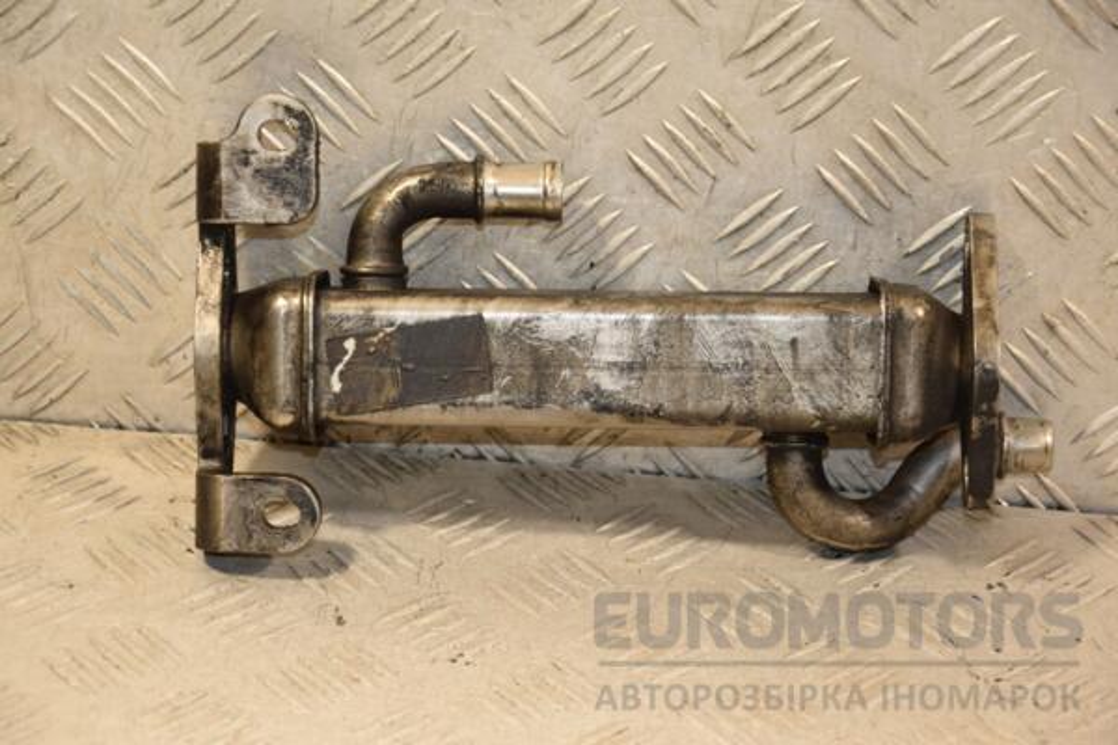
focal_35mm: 105
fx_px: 3261
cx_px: 559
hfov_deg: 19.5
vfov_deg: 13.0
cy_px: 372
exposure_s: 1/125
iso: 800
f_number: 5.3
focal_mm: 70
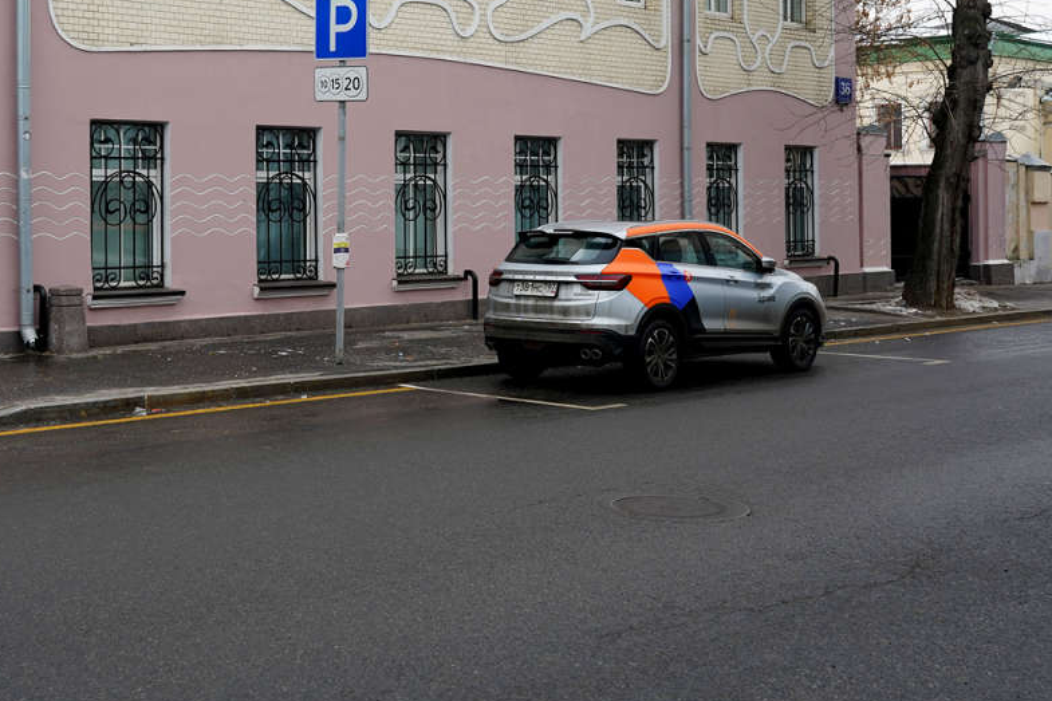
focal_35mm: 52
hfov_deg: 37.8
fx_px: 1519
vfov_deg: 25.7
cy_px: 194
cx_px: 355
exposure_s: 1/40
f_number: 8
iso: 250
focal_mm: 34
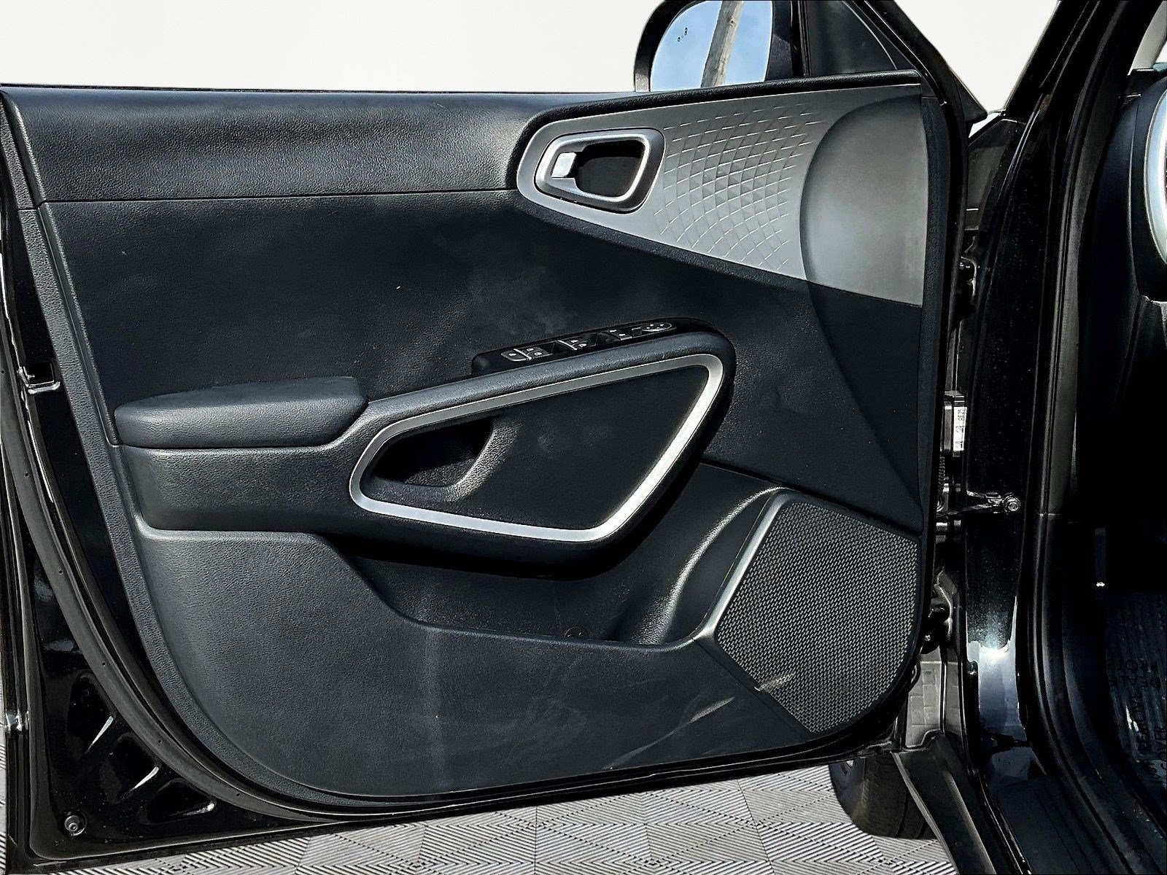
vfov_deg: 48.2
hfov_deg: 61.7
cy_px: 438
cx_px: 584
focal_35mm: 29
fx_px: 978
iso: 25
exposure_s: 1/719
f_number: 1.8
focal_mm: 3
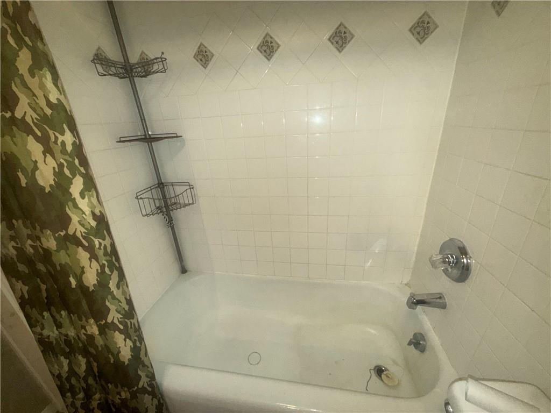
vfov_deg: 85.7
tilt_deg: -20.9
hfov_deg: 102.1
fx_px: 223
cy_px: 206
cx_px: 276
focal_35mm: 14
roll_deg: +4.7
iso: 80
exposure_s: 1/60
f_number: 2.2
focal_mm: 2.22
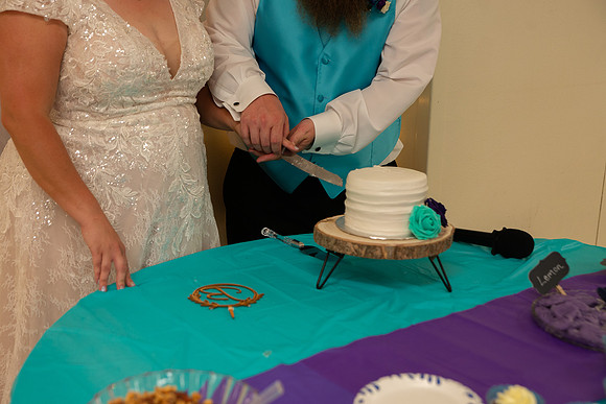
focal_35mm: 52
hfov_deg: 38.0
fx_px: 879
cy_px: 202
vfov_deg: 25.9
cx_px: 303
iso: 1000
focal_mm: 50
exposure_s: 1/125
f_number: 3.5
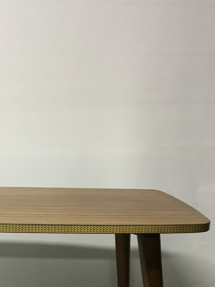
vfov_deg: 30.7
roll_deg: -2.2
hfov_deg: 23.8
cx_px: 21
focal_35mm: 60
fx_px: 497
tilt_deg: -16.7
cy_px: 262
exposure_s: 1/33
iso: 125
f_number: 2.2
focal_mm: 4.15
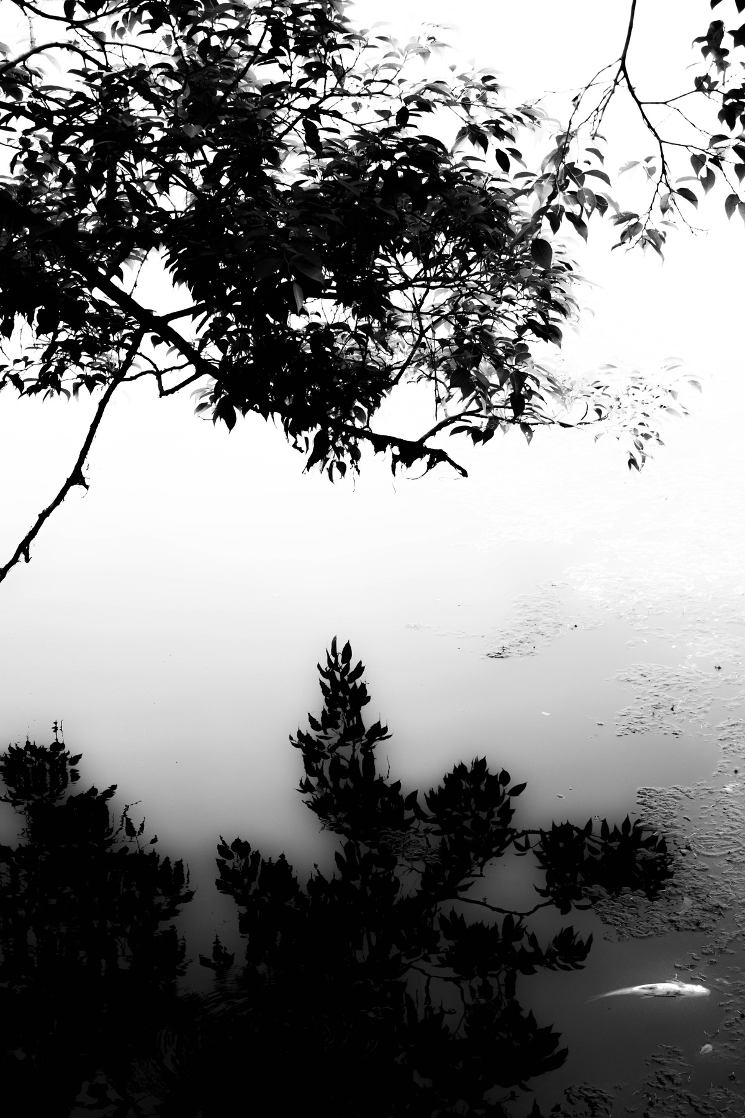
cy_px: 559
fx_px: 2328
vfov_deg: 27.0
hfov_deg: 18.2
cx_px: 372
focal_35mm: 75
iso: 800
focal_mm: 50
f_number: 5
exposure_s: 1/1250
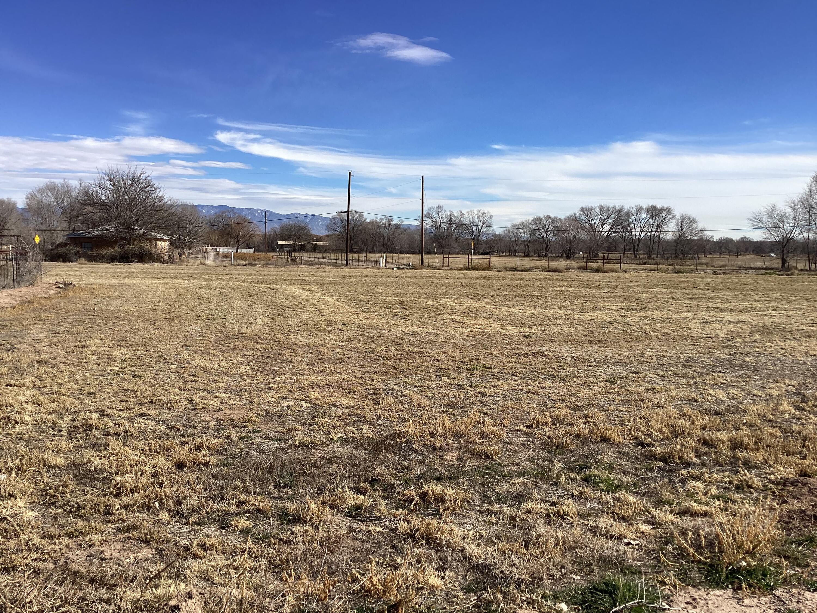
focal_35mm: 31
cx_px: 408
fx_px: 732
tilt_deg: -5.4
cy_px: 306
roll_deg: -0.9
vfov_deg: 45.4
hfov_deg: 58.4
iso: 25
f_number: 2.4
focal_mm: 3.3
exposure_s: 1/1698
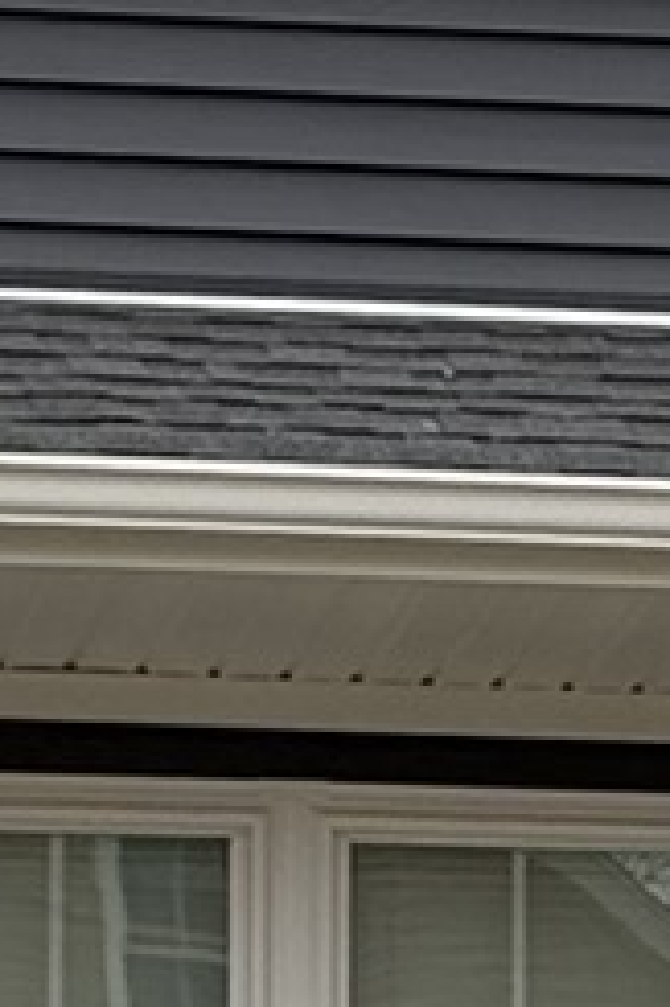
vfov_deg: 4.9
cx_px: 1180
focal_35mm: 418
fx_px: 11685
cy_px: 1176
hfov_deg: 3.3
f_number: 1.78
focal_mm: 6.76
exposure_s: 1/625
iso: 80
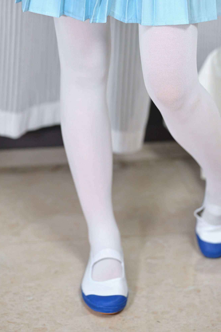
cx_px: 141
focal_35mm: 135
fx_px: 1243
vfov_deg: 15.2
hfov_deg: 10.2
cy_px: 126
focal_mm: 99
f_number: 2.8
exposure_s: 1/100
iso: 1250
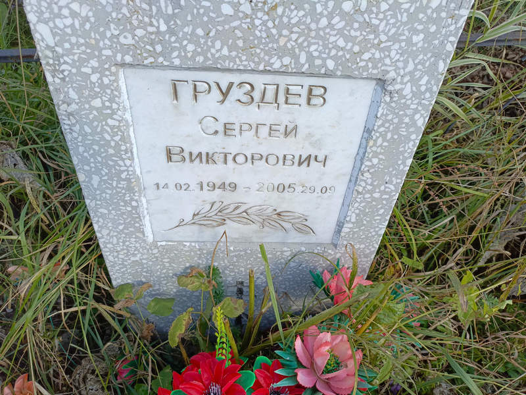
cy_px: 198
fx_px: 380
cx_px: 263
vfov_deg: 54.9
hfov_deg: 69.4
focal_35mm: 25
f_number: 1.69
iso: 110
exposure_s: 1/425
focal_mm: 4.76
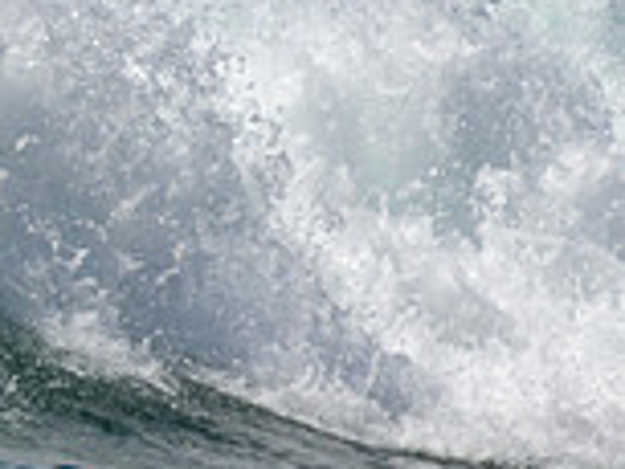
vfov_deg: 0.4
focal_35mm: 4018
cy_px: 203
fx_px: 72603
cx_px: -554
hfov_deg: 0.5
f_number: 11
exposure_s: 1/2000
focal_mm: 800
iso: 640
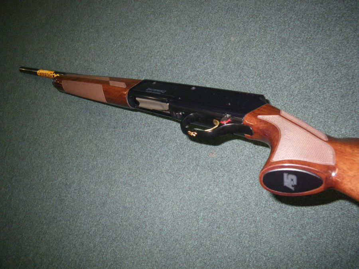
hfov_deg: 63.4
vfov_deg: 49.7
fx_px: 290
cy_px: 134
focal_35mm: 28
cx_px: 180
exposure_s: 1/50
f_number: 3.5
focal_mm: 5
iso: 400
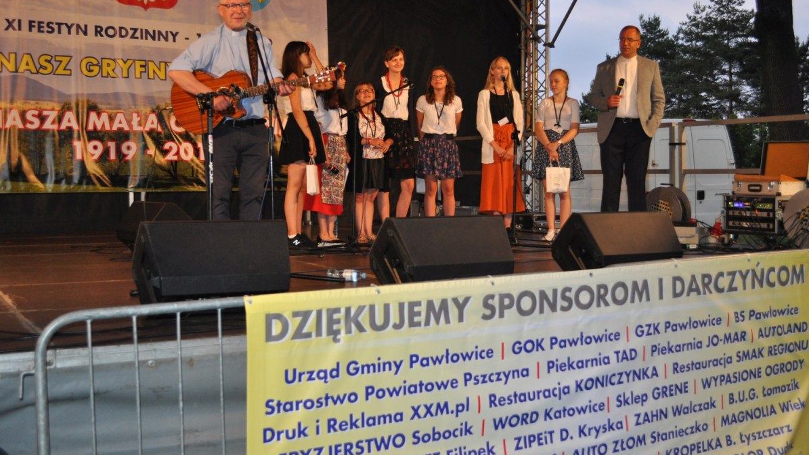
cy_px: 193
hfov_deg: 49.4
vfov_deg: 29.0
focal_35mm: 41
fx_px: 879
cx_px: 405
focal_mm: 26
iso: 800
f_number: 4.2
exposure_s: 1/60
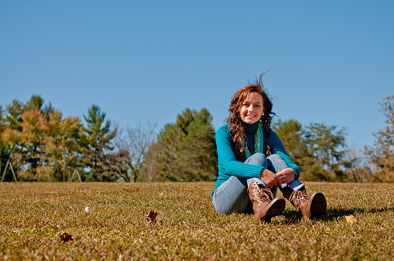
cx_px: 197
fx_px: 721
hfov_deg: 30.6
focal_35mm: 66
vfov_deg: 20.6
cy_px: 130
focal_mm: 44
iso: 200
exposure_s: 1/1600
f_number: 3.2
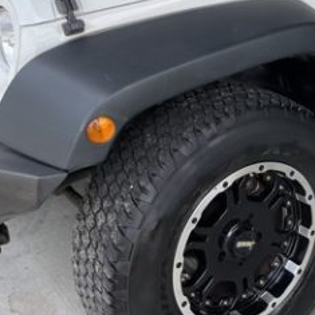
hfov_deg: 22.1
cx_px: 323
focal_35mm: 75
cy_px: 38
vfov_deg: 22.5
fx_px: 772
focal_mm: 5.1
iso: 32
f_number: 1.6
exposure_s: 1/687
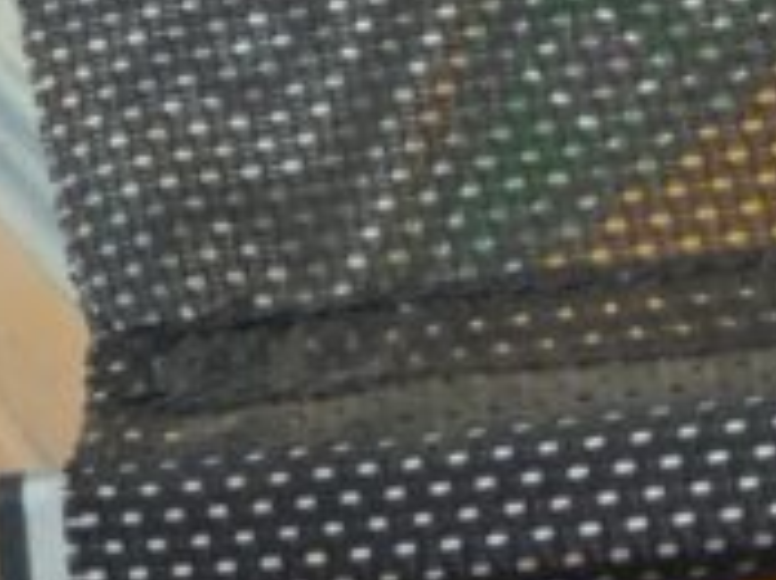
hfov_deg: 10.5
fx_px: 3828
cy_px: -531
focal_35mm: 171
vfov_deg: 8.3
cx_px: -834
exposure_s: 1/122
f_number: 1.8
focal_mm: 3
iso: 32
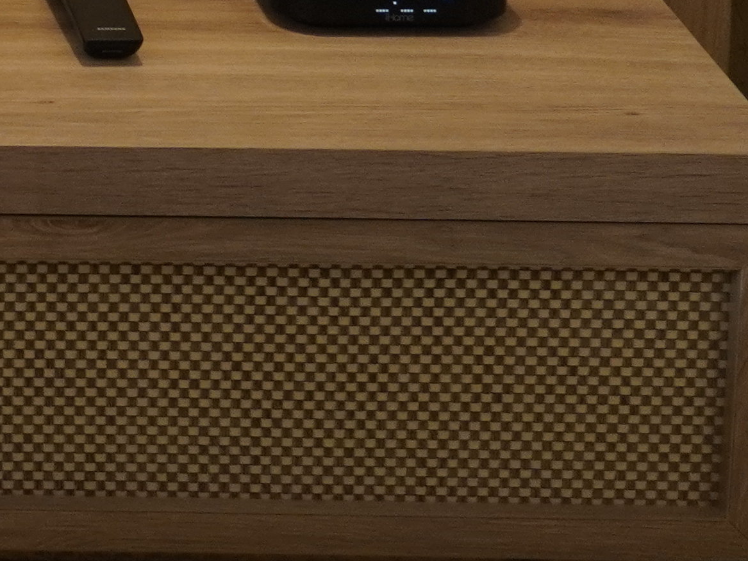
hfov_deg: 10.4
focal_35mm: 178
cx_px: -672
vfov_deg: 8.0
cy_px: -558
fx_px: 3846
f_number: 4.5
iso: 1000
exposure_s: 1/160
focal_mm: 24
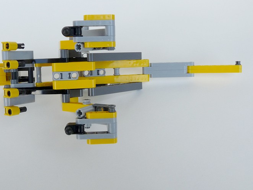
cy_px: 76
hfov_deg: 45.6
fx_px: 300
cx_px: 110
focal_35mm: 41
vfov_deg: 35.0
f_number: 8
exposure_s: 1/50
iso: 100
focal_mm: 6
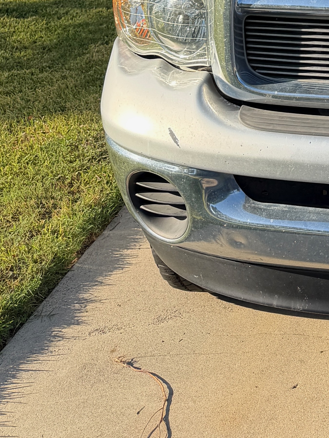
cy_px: -124
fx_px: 963
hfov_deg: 17.4
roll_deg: +1.5
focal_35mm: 76
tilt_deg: -8.0
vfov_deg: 23.0
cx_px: 498
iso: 80
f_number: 1.78
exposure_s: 1/1437
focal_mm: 6.76
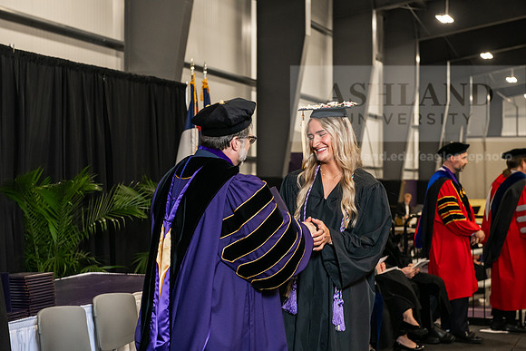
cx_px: 263
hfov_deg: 28.8
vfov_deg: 19.5
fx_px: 1023
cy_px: 176
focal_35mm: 70
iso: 2500
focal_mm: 70
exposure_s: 1/200
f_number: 5
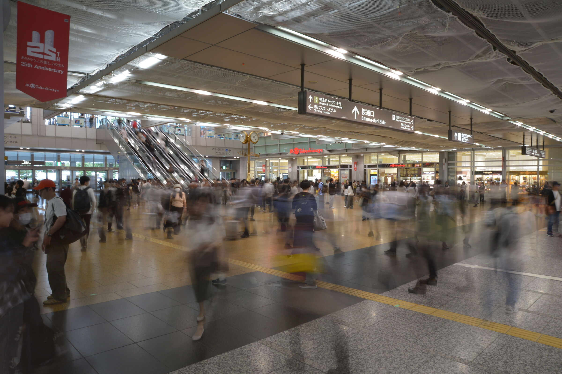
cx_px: 281
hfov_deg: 73.8
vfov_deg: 53.1
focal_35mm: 24
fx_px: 374
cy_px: 187
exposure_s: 1
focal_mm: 24
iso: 250
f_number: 20
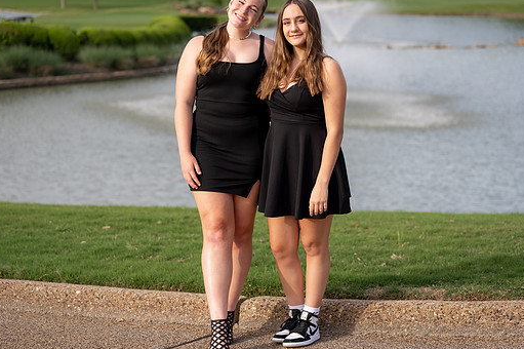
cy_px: 162
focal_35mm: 81
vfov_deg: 16.8
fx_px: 1178
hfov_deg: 25.1
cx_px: 270
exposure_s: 1/1000
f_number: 2.8
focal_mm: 70
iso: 100
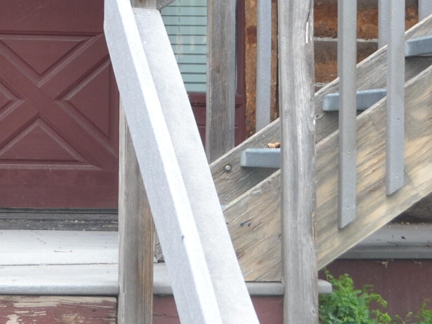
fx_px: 1797
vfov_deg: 10.2
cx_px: -1
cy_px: -33
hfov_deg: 13.5
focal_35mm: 144
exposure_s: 1/125
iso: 250
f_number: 5.6
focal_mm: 26
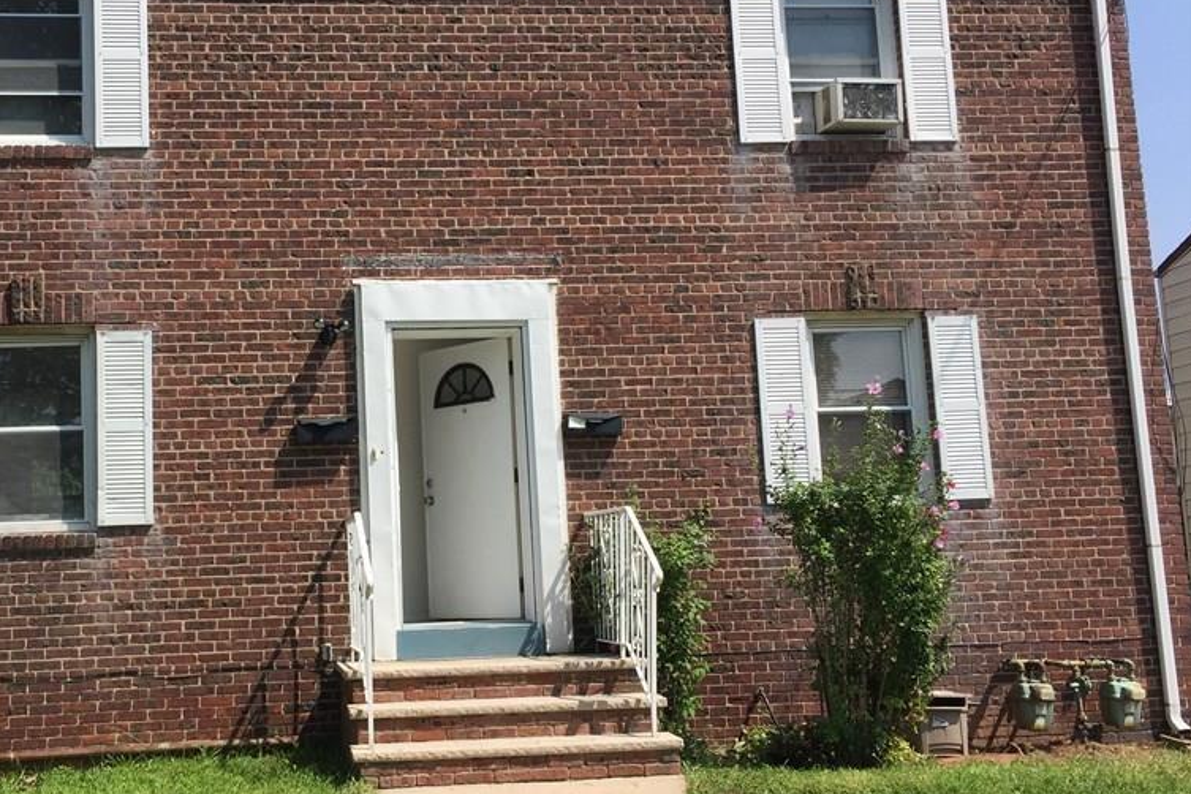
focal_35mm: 41
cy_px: 394
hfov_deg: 46.6
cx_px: 391
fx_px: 1356
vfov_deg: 32.6
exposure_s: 1/2083
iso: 32
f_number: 2.2
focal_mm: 4.15
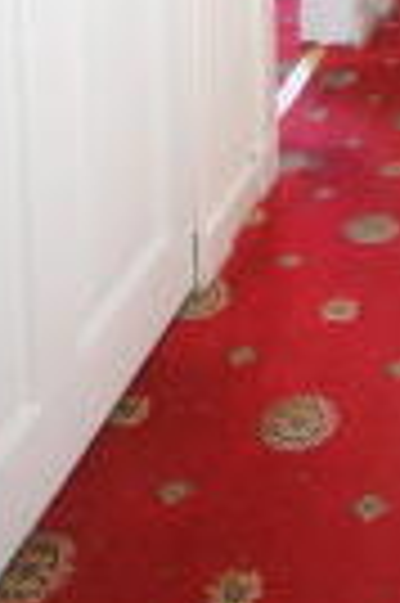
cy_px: -254
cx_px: 443
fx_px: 819
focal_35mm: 49
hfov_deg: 25.4
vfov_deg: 29.0
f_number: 4
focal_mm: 10
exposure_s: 1/40
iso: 400
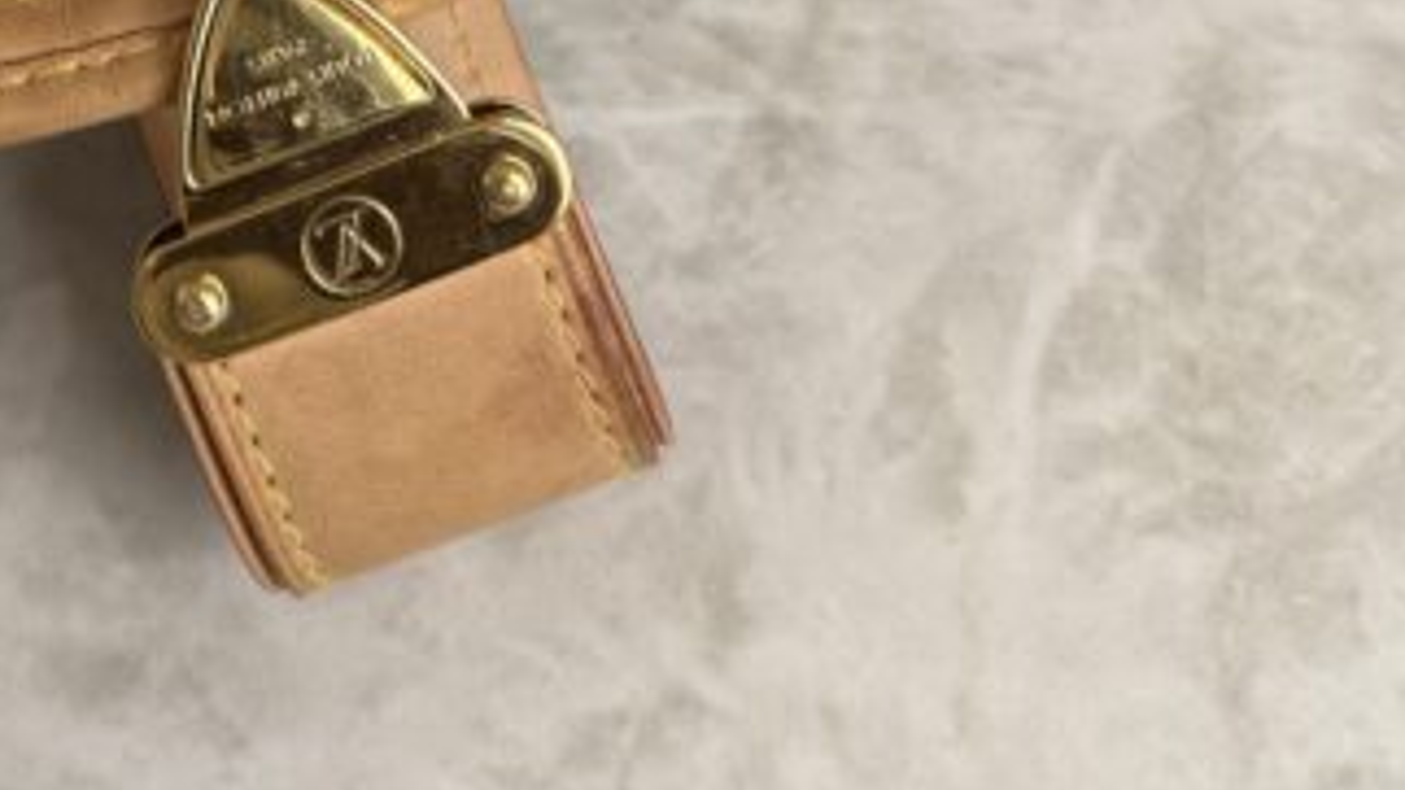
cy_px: -498
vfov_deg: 16.4
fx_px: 2421
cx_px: 175
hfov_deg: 31.1
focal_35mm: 65
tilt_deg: -52.3
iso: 50
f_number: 1.78
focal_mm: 6.76
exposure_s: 1/132
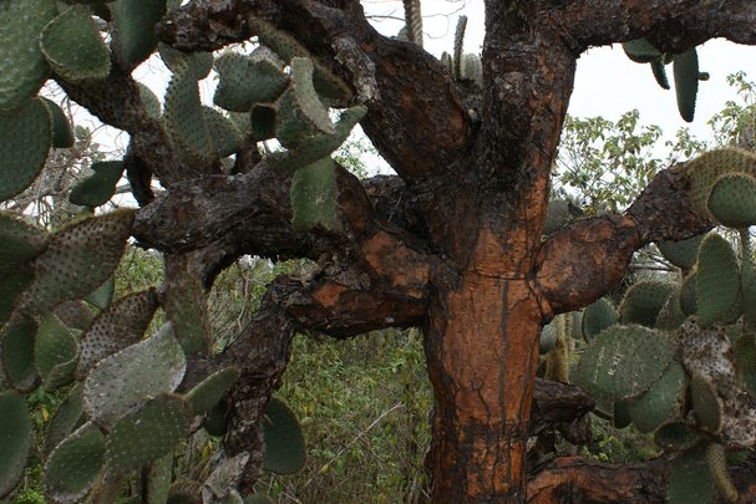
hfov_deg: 47.9
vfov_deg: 33.4
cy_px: 235
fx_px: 840
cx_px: 478
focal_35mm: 40
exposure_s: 1/50
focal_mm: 18
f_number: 5.6
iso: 100
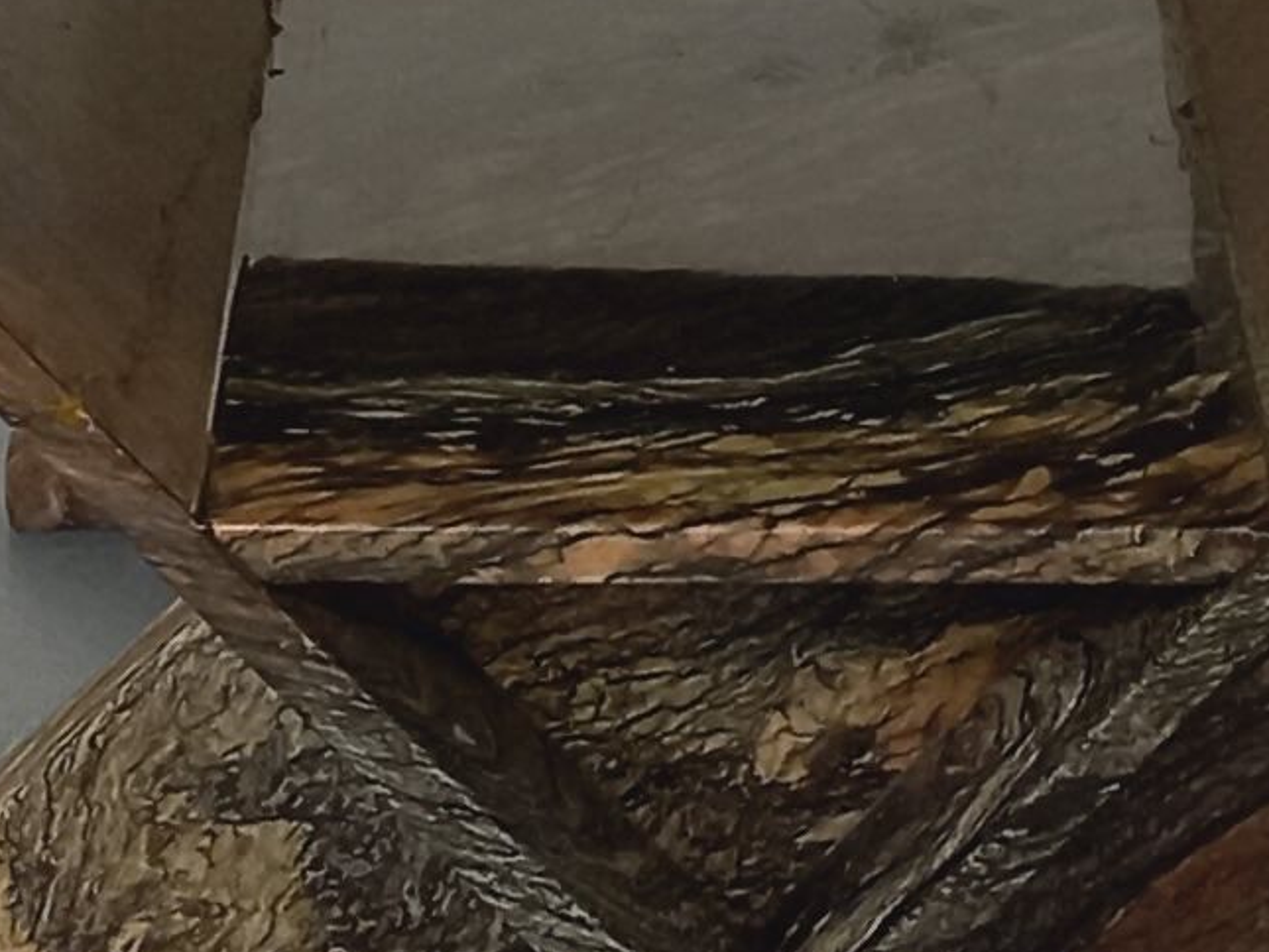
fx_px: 5683
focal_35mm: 155
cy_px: -96
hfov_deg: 12.7
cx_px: 734
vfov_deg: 9.5
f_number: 1.8
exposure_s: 1/50
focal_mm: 4.65
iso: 160
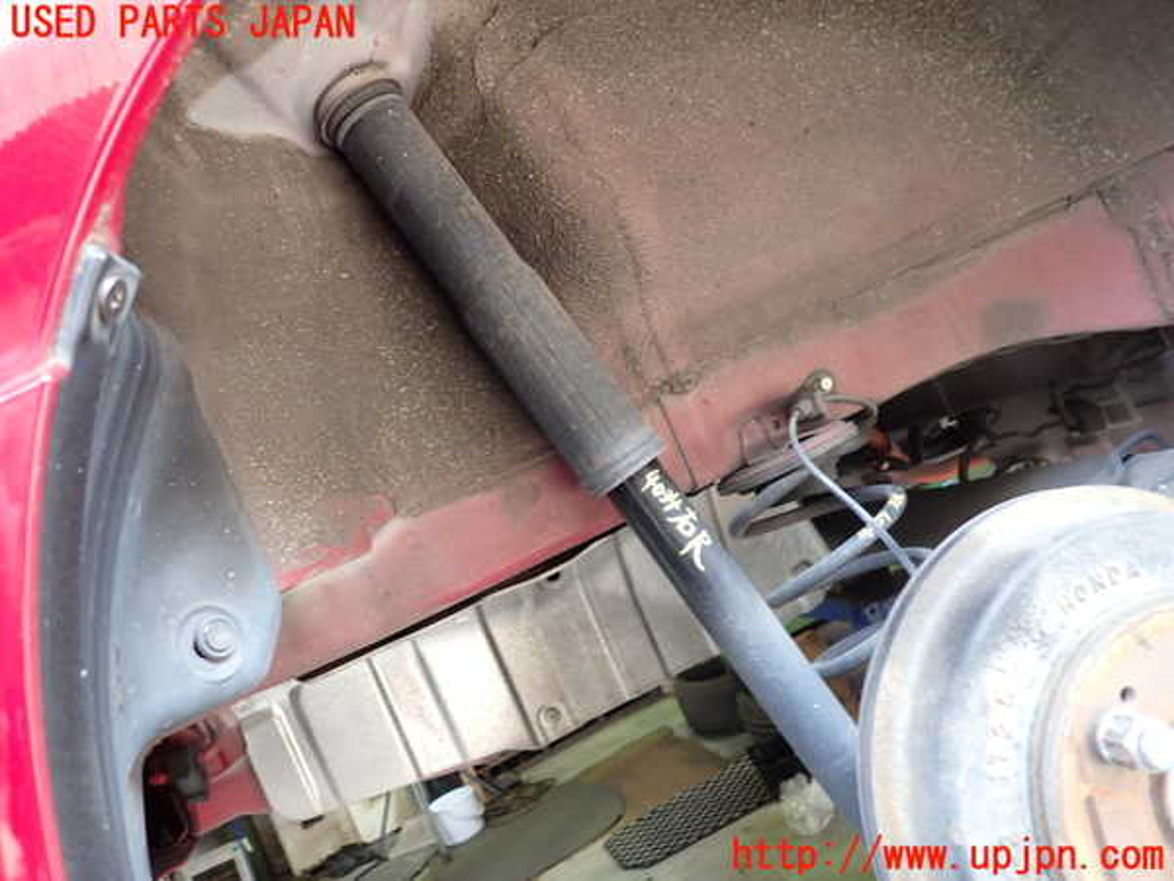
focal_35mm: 25
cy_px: 440
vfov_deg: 54.9
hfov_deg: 69.4
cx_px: 587
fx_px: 848
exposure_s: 1/30
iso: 200
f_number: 2
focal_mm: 4.5
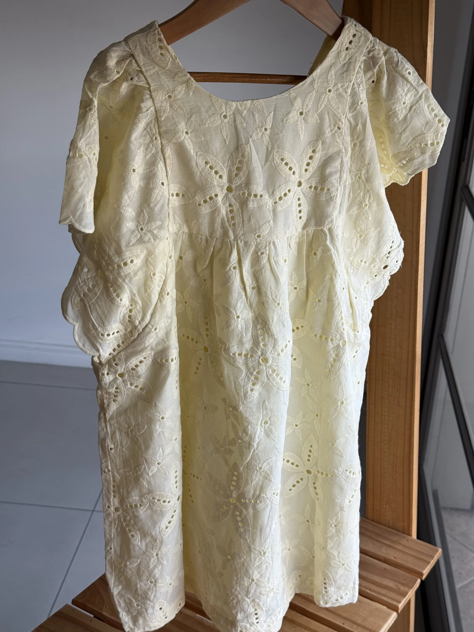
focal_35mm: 48
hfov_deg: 30.3
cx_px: 237
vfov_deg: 39.7
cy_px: 316
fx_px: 876
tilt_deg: -23.4
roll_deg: -3.1
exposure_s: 1/364
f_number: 1.78
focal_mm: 6.76
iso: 64
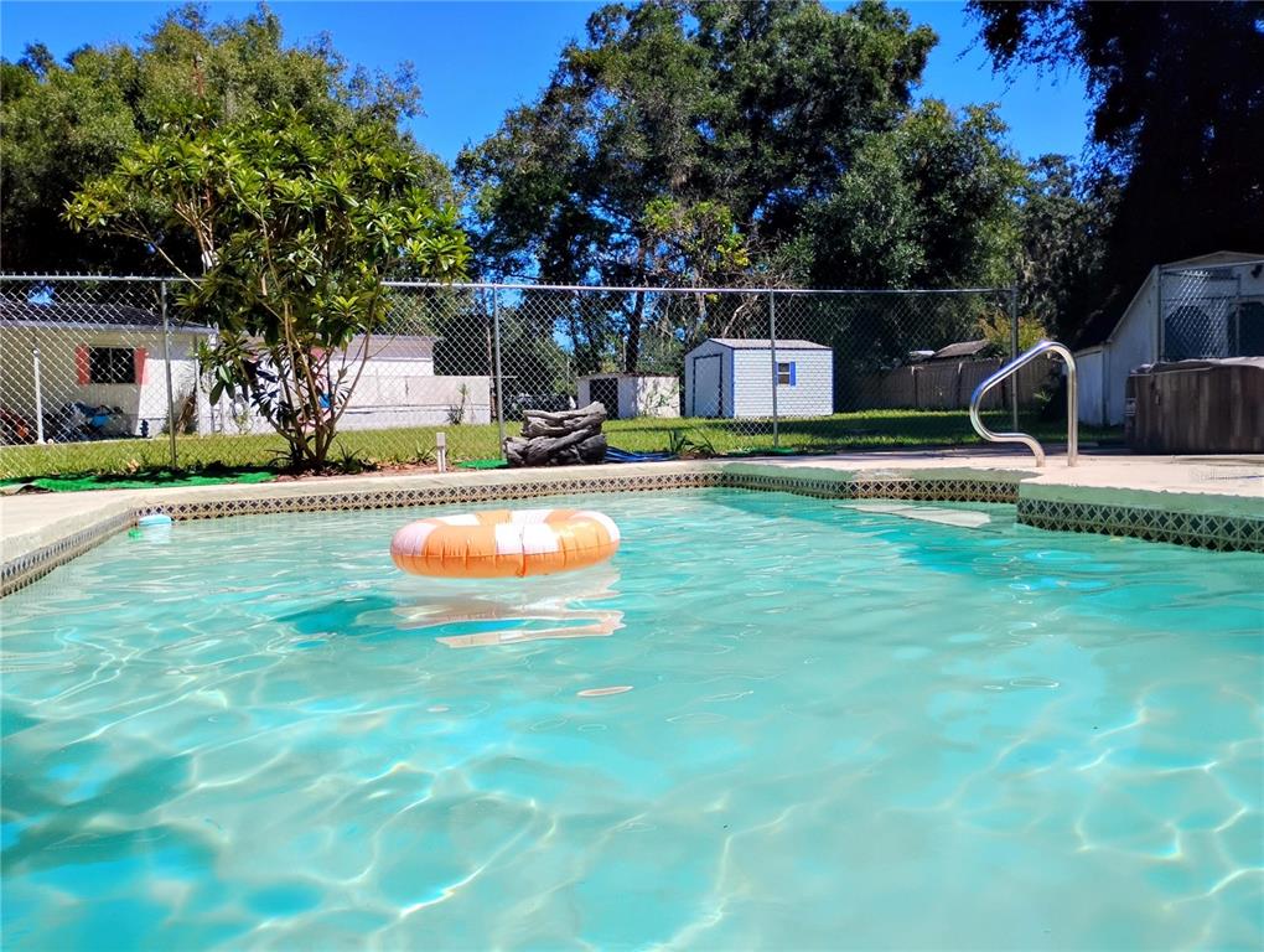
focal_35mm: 28
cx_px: 632
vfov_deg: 49.9
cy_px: 476
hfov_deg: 63.4
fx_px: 1024
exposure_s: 1/834
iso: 100
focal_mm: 4.26
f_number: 1.8
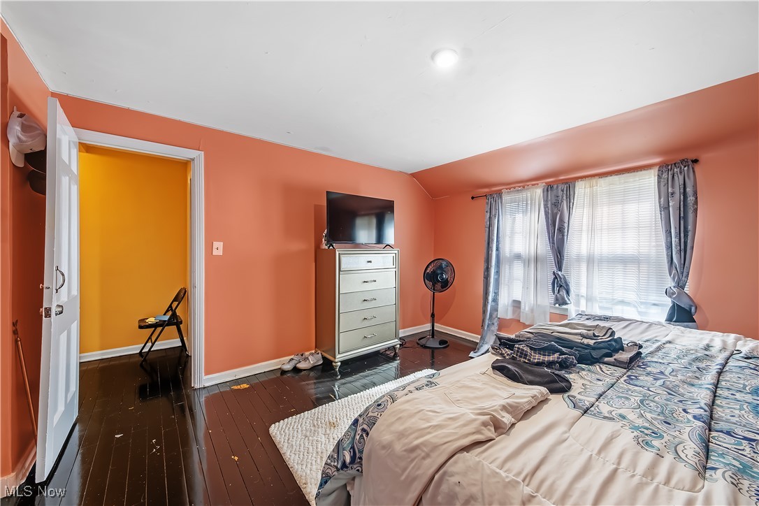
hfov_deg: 108.3
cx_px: 380
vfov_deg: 85.4
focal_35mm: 13
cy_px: 253
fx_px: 274
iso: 250
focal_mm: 8.6
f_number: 8
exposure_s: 1/80
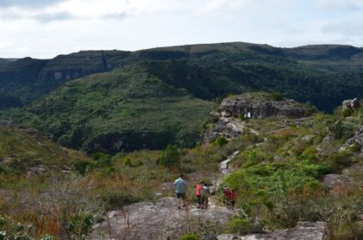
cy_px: 120
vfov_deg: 36.7
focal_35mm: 36
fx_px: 362
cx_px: 182
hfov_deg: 53.2
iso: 110
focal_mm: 24
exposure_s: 1/125
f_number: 11
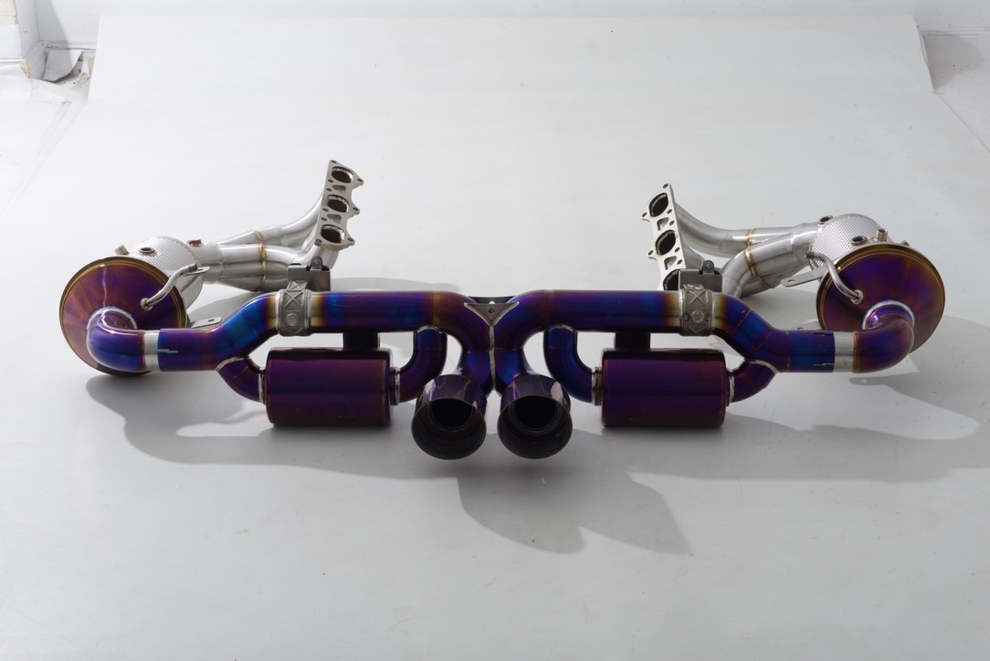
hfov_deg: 28.8
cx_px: 495
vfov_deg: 19.5
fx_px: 1926
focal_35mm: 70
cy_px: 330
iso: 100
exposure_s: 1/160
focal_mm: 70
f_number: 22
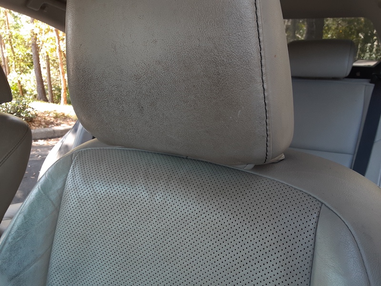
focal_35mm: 27
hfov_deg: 65.3
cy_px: 143
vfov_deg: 51.4
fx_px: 297
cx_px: 190
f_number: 1.9
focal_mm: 2.91
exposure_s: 1/60
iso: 50
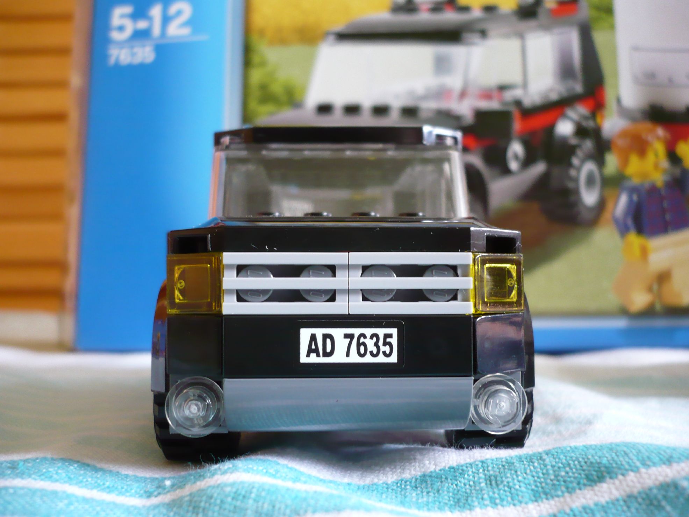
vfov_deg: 40.7
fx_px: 697
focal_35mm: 35
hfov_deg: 52.6
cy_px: 258
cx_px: 344
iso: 200
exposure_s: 1/25
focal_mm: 5.8
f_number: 2.8
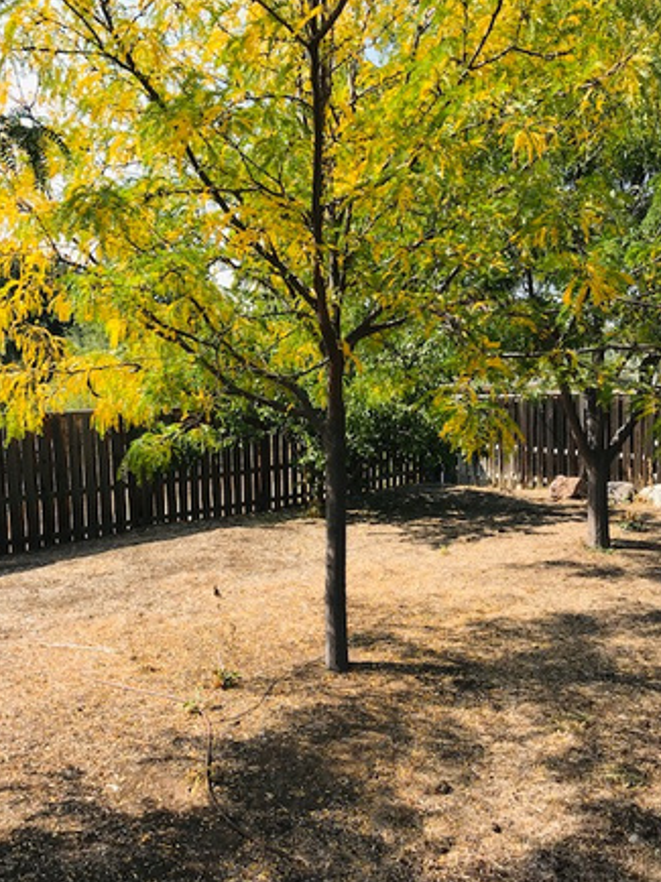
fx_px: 790
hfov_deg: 45.4
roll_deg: +2.5
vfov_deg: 58.3
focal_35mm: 31
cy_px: 467
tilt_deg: -4.1
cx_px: 338
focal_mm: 3.99
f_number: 1.8
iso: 20
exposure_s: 1/1100
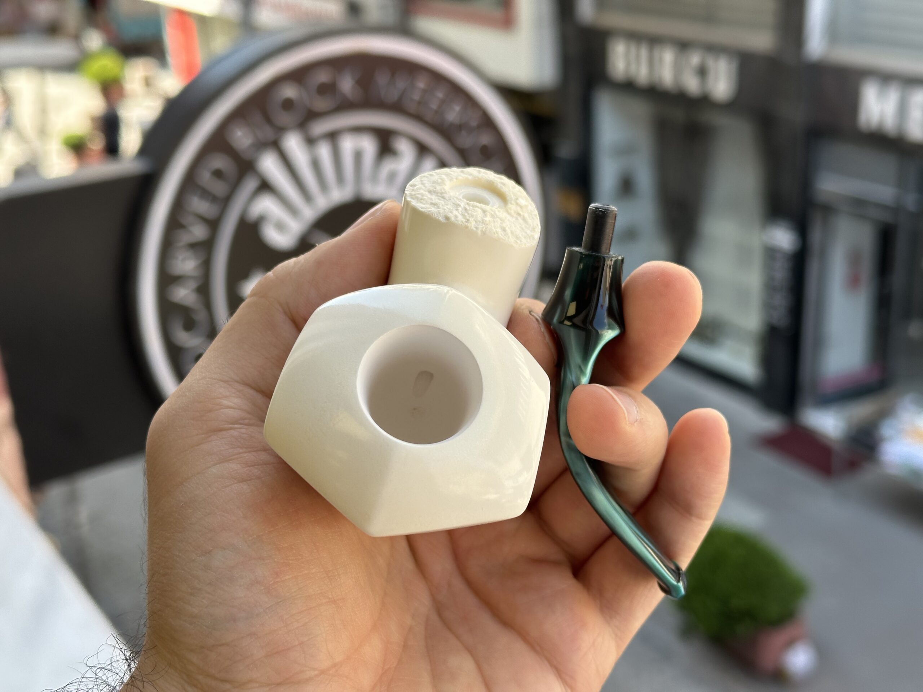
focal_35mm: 48
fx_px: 1280
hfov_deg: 39.7
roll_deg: +2.8
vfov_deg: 30.3
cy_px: 346
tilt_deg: -21.3
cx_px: 462
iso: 64
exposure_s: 1/519
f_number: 1.78
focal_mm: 6.86
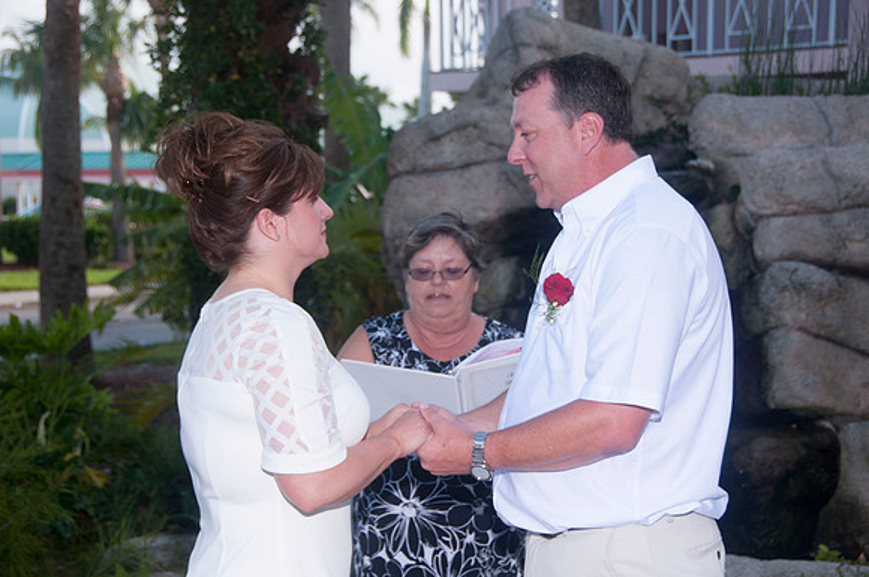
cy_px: 288
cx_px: 434
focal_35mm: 72
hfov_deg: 28.1
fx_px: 1736
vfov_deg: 18.9
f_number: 5.6
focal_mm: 48
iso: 200
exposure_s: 1/250
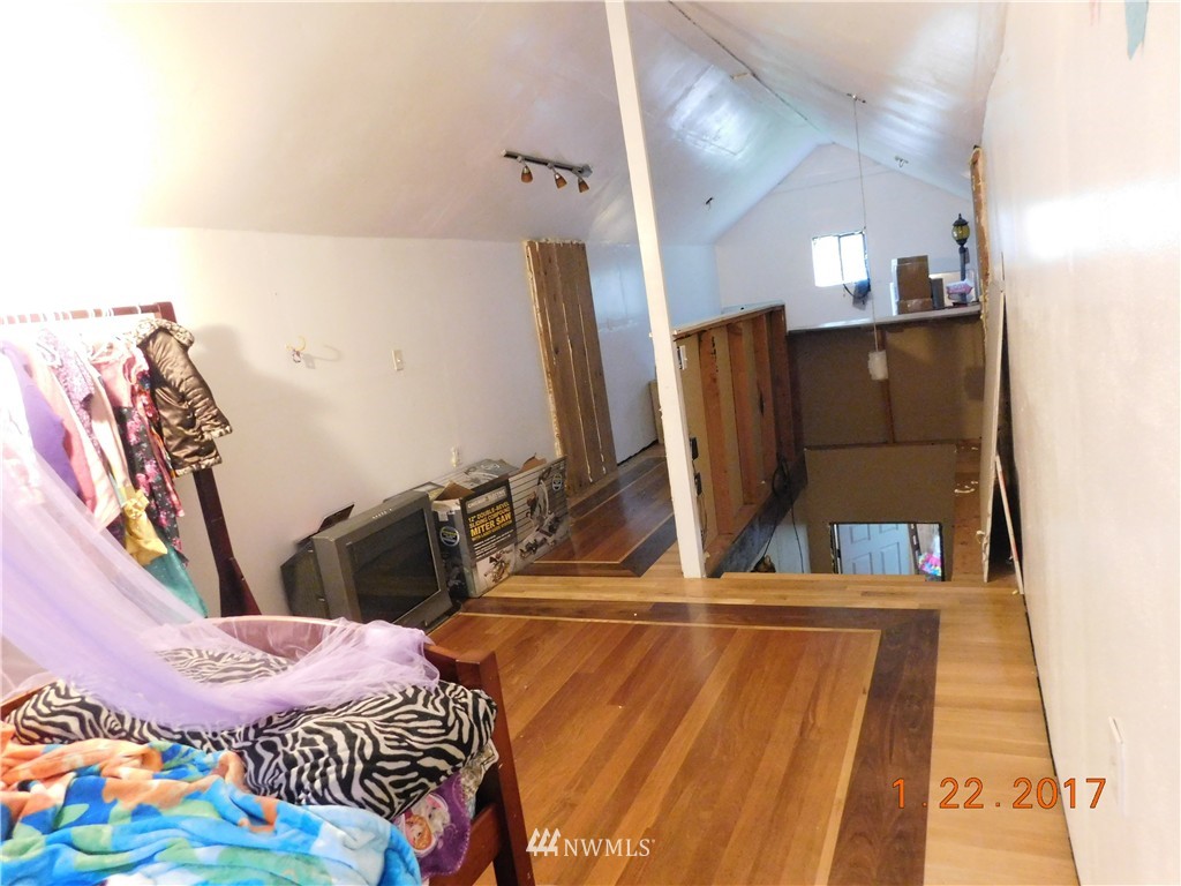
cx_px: 590
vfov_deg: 58.9
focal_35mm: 23
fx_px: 785
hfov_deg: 73.9
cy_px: 443
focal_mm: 4
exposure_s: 1/8
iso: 800
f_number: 3
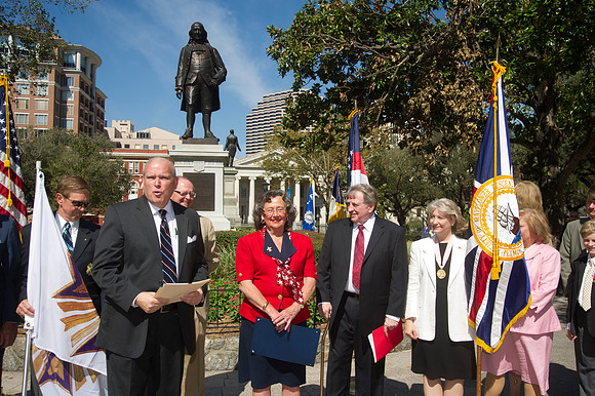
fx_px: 562
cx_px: 298
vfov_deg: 38.8
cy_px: 198
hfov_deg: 55.8
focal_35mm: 34
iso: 200
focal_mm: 34
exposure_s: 1/320
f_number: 8
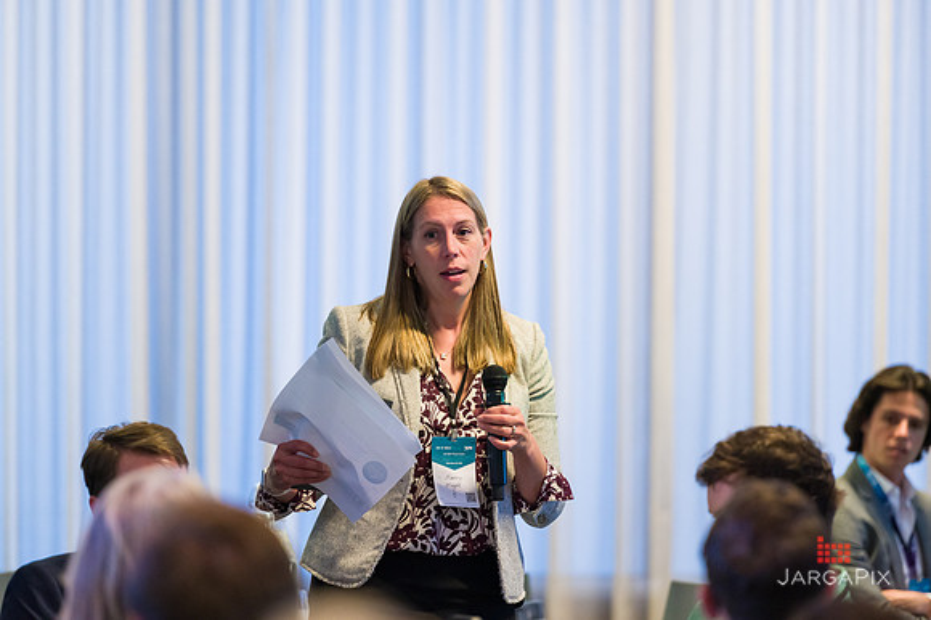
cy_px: 310
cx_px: 466
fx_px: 5221
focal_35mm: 202
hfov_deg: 10.2
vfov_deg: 6.8
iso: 3200
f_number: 3.2
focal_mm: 200
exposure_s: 1/200
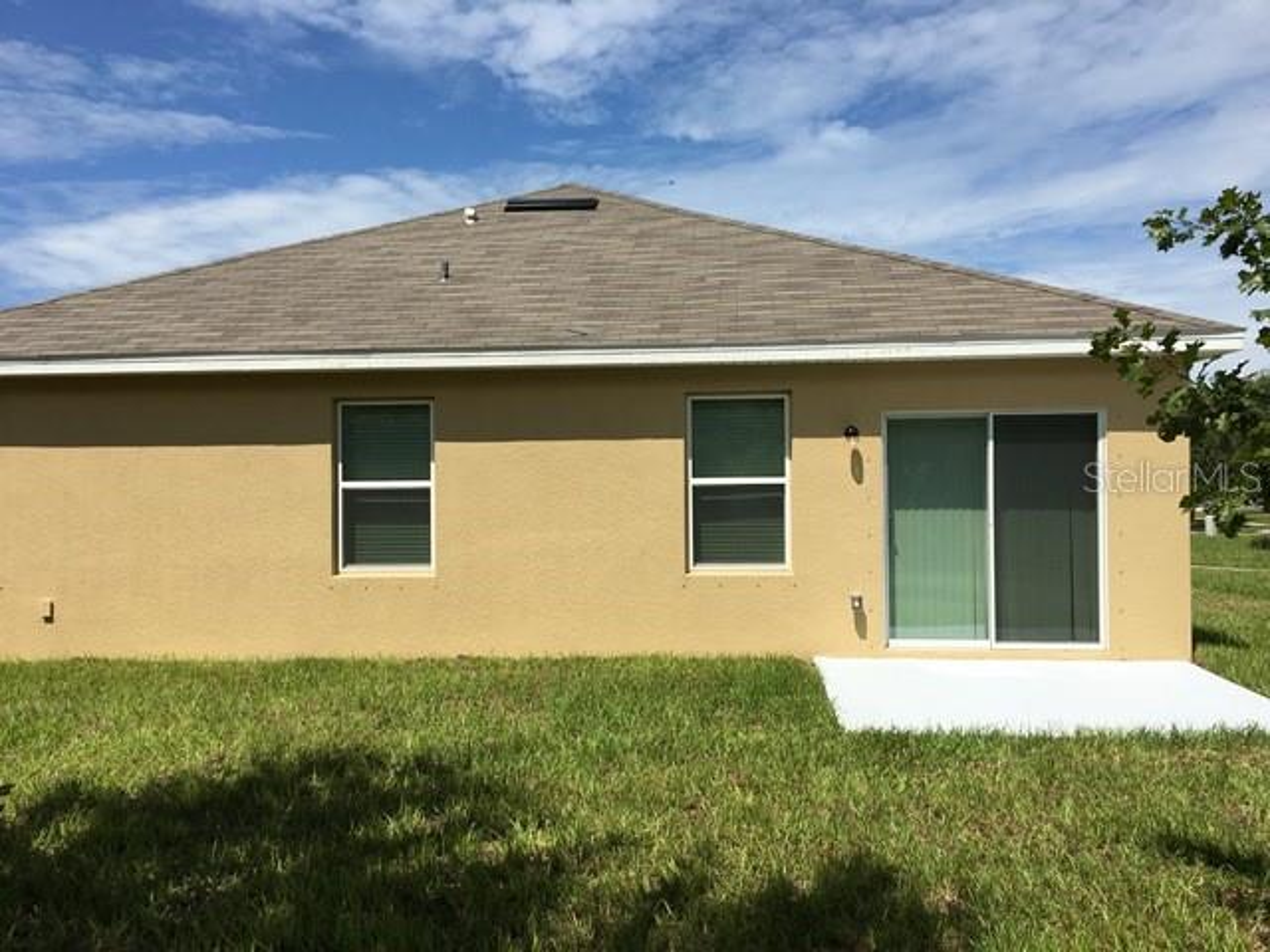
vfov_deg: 48.2
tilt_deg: +1.1
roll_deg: +0.0
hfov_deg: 61.7
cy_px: 476
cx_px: 635
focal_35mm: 29
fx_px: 1064
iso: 25
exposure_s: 1/2404
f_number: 2.2
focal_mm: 4.15
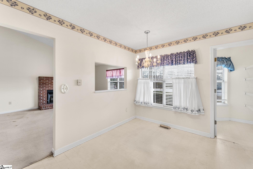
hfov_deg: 104.3
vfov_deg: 81.2
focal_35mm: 14
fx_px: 98
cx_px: 126
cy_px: 84
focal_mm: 14
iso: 400
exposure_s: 1/6
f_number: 6.3
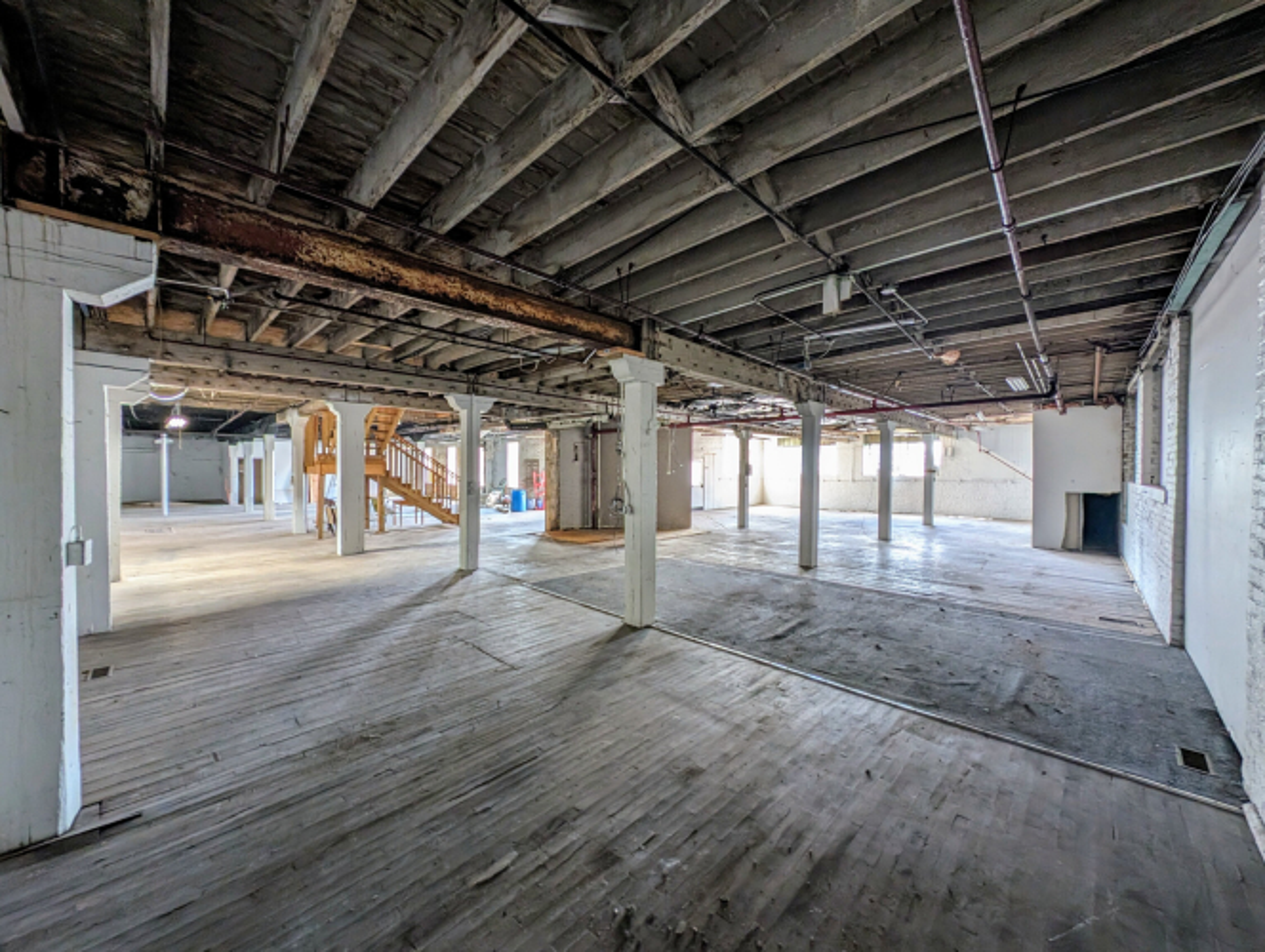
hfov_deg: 110.5
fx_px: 439
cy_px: 476
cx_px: 632
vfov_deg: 94.6
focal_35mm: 12
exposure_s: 1/23.8
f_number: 1.95
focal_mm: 2.23
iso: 72
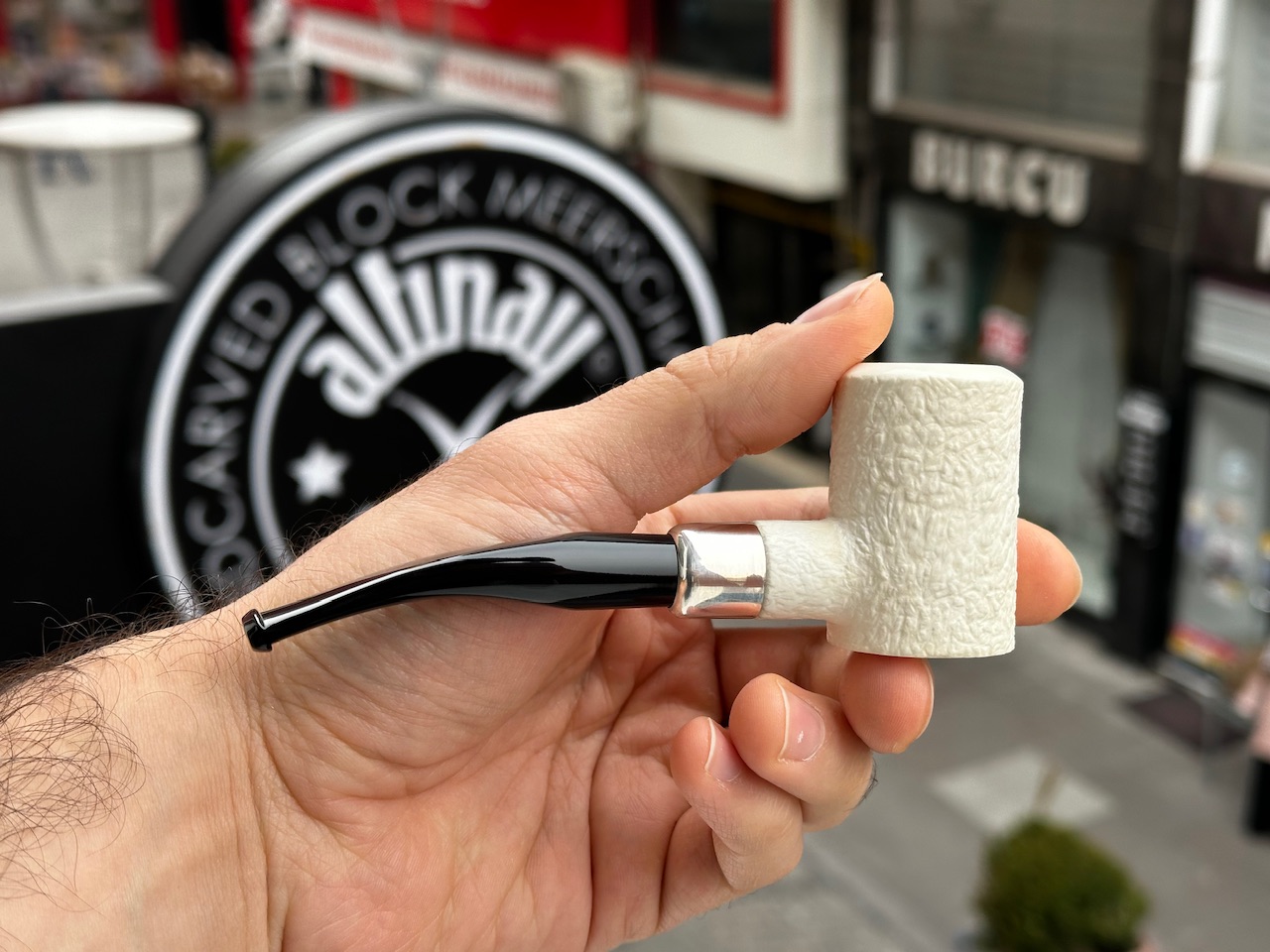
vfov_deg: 30.3
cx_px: 635
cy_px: 476
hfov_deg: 39.7
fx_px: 1761
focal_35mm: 48
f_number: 1.78
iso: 64
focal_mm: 6.86
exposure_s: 1/426
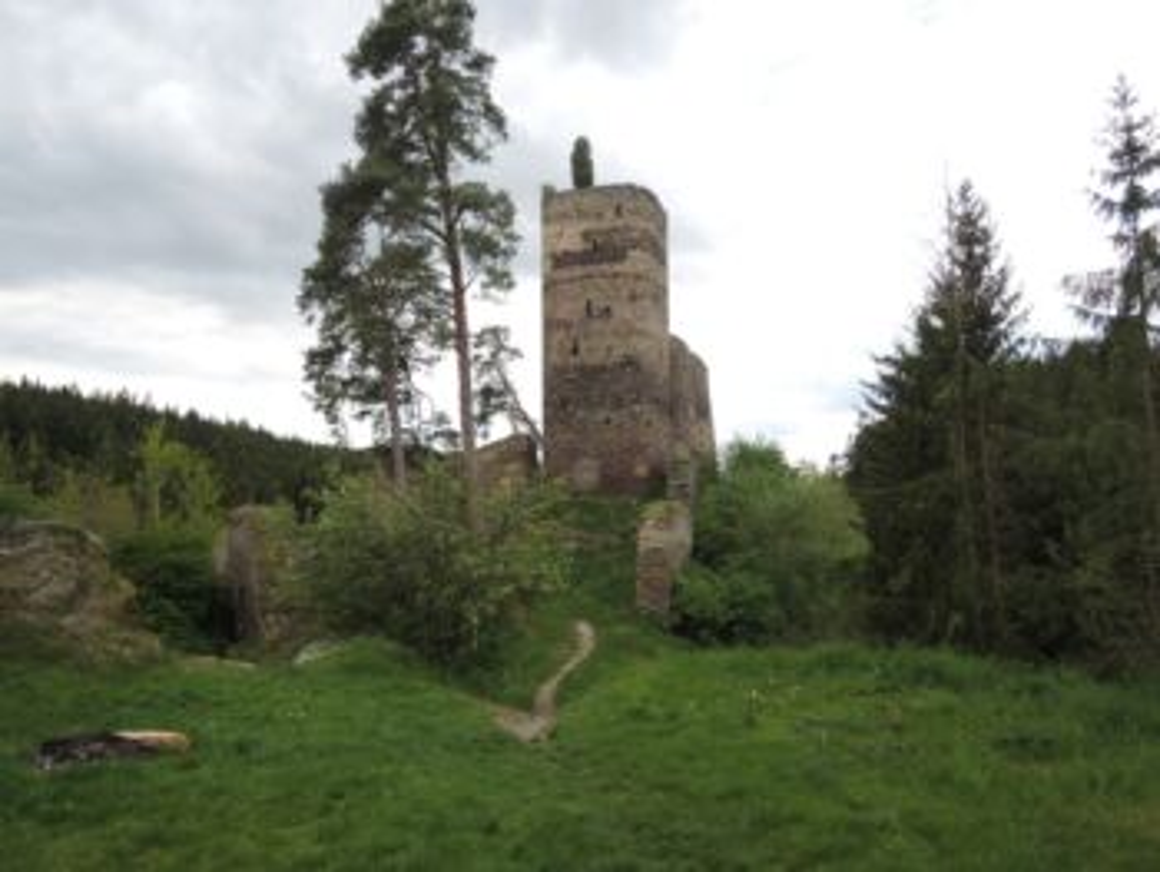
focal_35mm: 24
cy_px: 436
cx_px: 580
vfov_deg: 56.9
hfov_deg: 71.6
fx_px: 805
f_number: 2.8
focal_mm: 4.3
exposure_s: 1/640
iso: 100
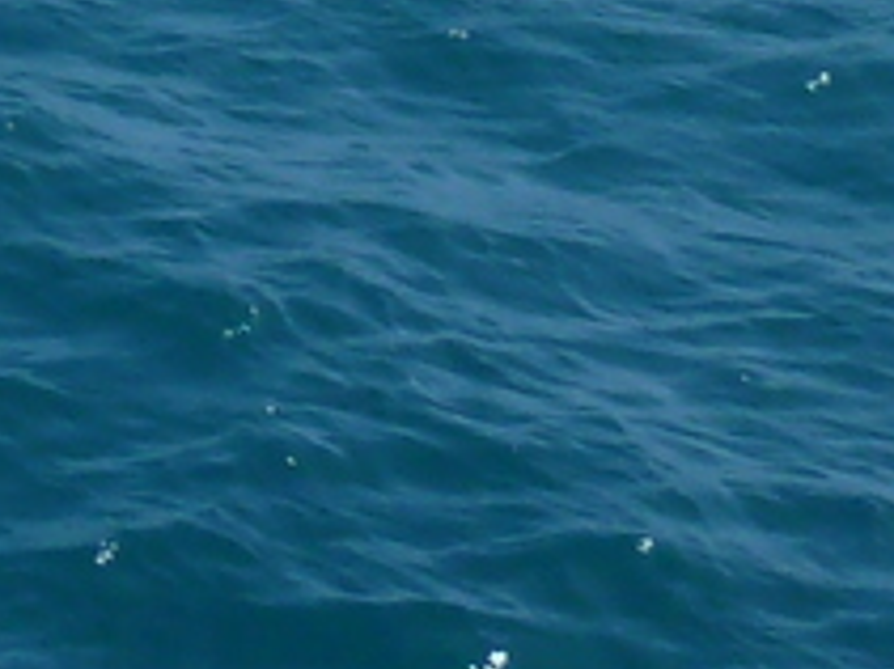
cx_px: -1881
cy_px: -1385
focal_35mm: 190
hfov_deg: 8.5
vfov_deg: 7.0
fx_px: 4904
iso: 80
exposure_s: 1/500
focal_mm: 4.1
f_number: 4.5
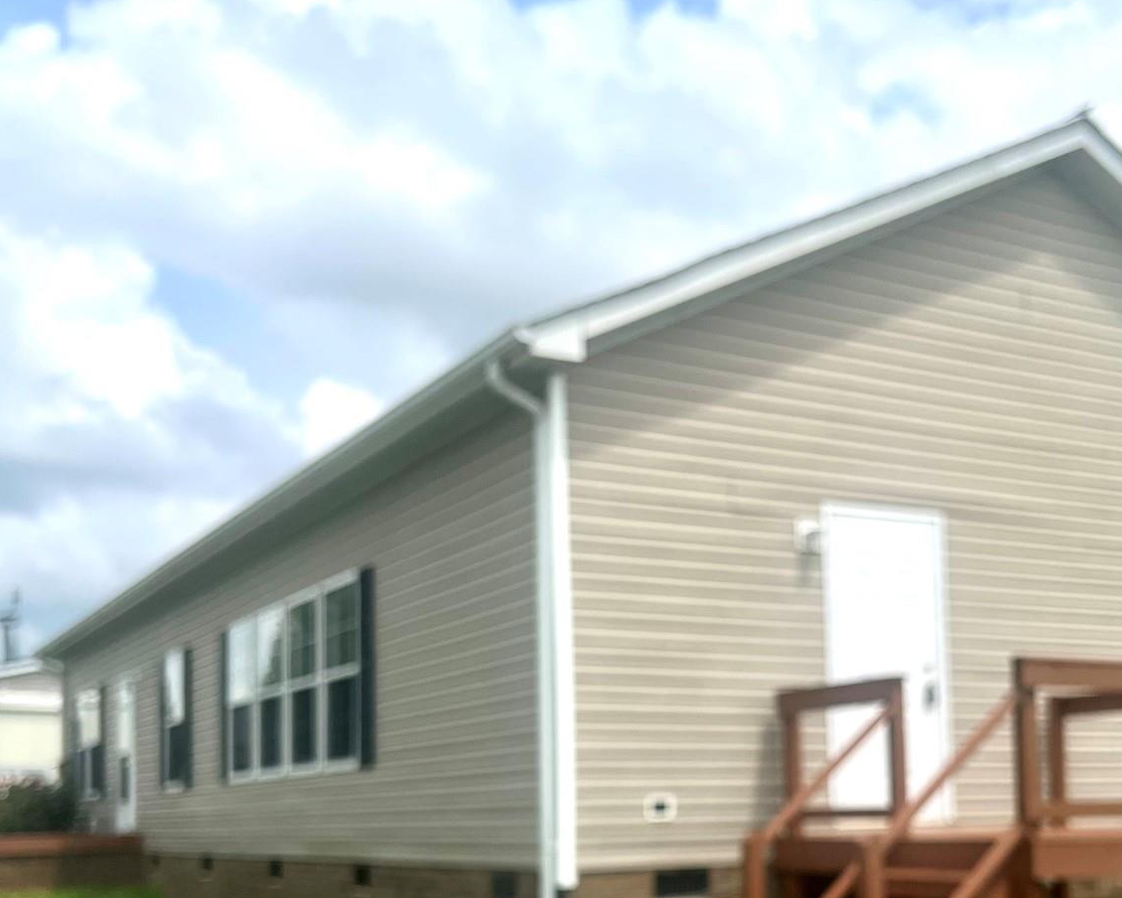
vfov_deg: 31.8
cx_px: 775
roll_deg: +1.5
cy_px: 733
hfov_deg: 39.7
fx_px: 1528
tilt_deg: +2.9
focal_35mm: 46
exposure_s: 1/16393
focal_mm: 5.7
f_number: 1.5
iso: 40
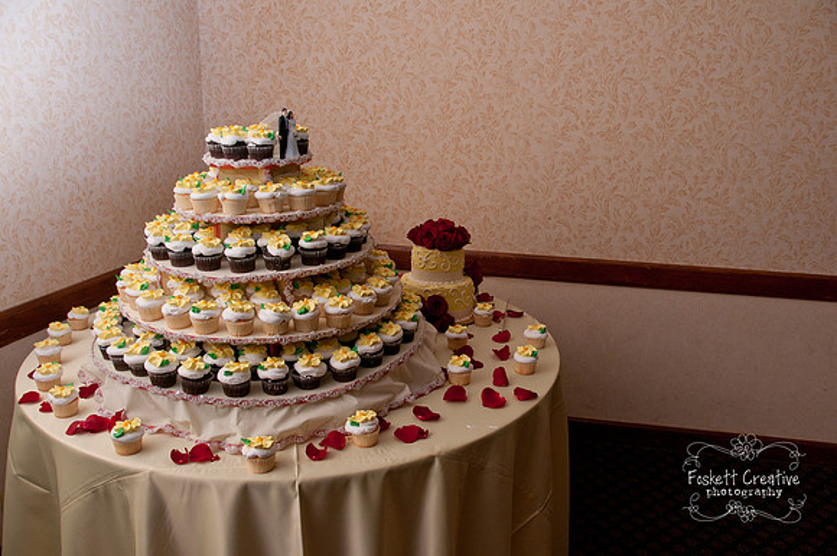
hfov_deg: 67.5
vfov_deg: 47.8
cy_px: 278
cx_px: 418
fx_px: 627
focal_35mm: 27
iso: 400
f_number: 6.3
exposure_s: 1/80
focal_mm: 18
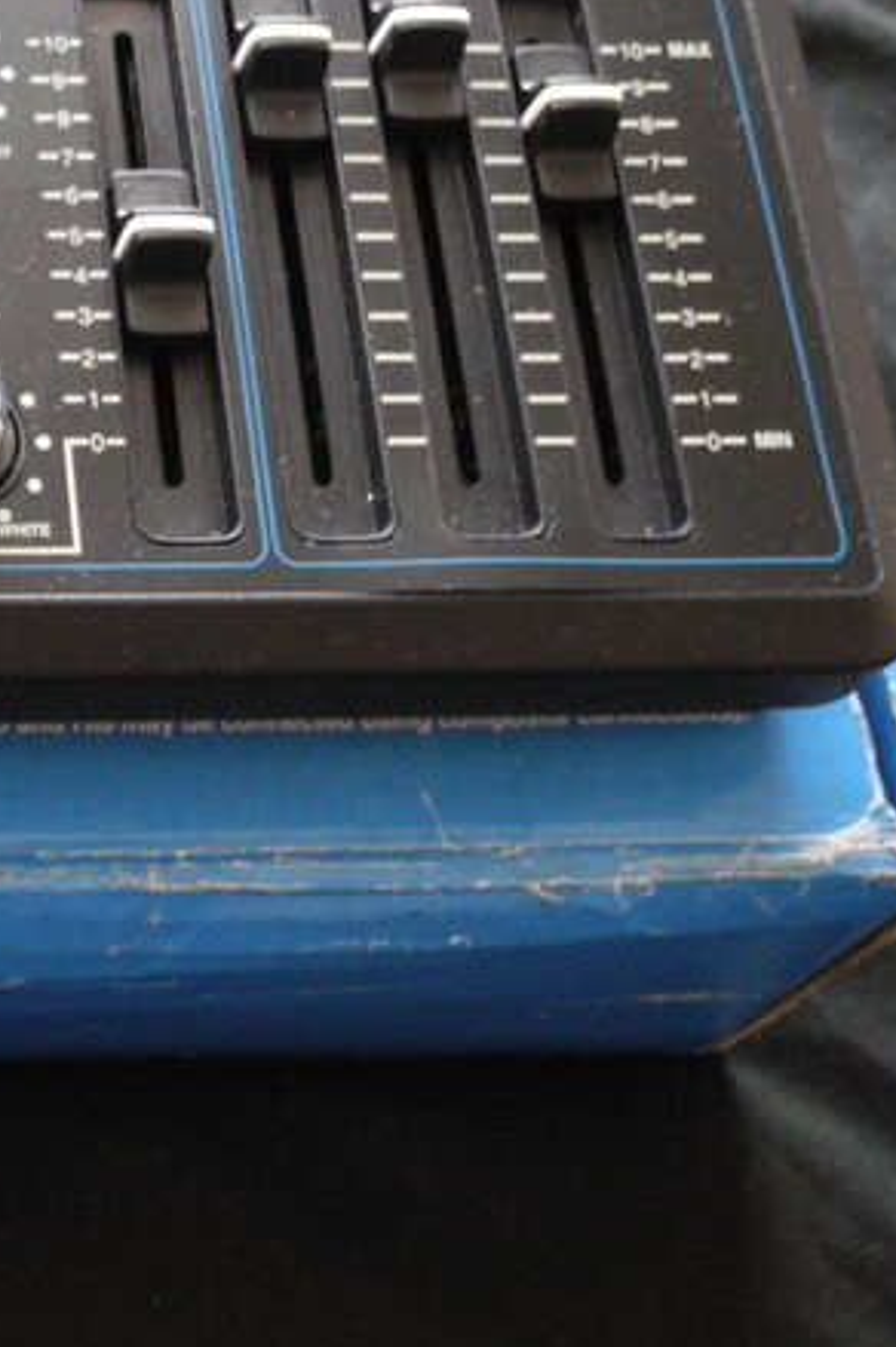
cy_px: 405
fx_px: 2542
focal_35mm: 68
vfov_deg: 29.4
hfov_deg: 17.7
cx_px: -491
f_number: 2.8
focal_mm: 6
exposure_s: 1/21.4
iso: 400
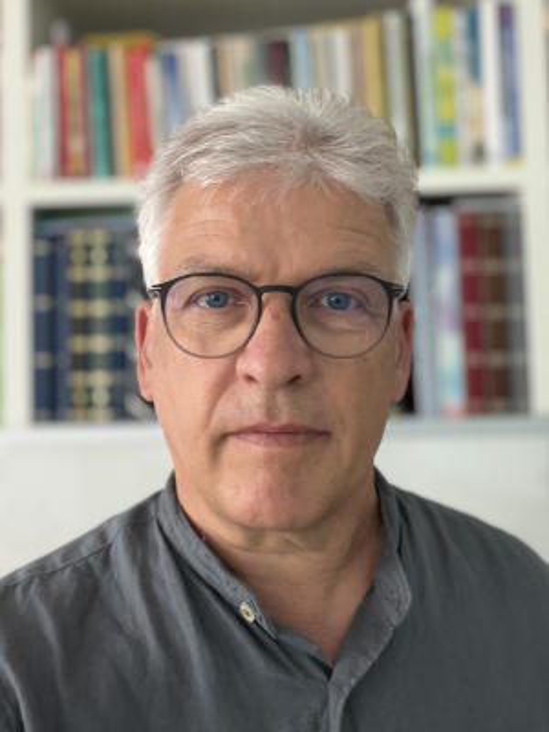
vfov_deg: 60.0
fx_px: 634
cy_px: 366
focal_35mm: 30
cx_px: 274
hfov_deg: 46.8
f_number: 1.9
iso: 160
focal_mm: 2.7
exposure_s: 1/60
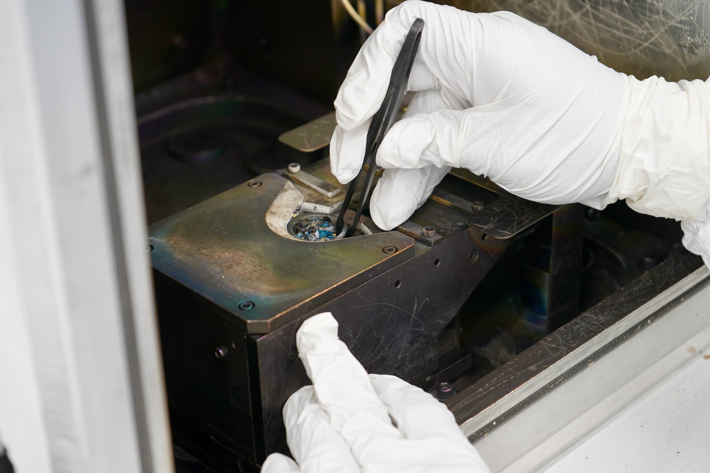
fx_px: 1380
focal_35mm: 70
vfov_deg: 19.5
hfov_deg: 28.8
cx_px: 355
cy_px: 236
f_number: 5.6
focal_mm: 70
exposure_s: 1/80
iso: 1600
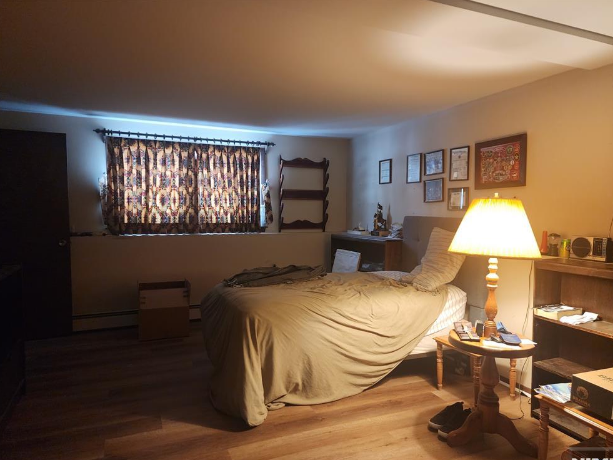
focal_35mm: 24
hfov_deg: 71.6
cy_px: 238
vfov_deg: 56.8
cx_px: 312
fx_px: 425
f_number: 1.8
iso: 640
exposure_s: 1/40
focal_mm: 6.4
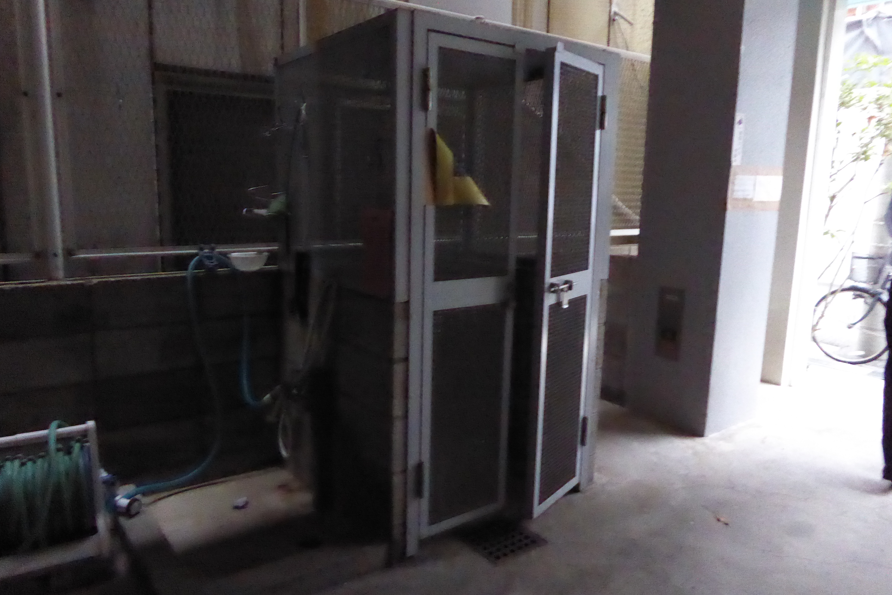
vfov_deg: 47.9
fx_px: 669
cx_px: 442
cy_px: 305
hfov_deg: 67.4
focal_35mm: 27
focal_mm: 4.3
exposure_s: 1/40
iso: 3200
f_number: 3.3
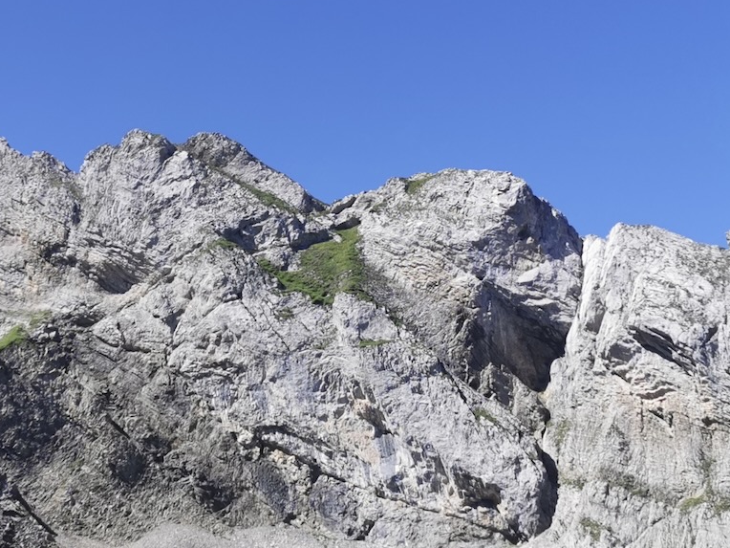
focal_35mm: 67
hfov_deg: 28.4
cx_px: 161
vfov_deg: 21.9
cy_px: 250
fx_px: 1413
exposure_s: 1/2667
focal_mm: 5.56
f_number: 1.6
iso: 50
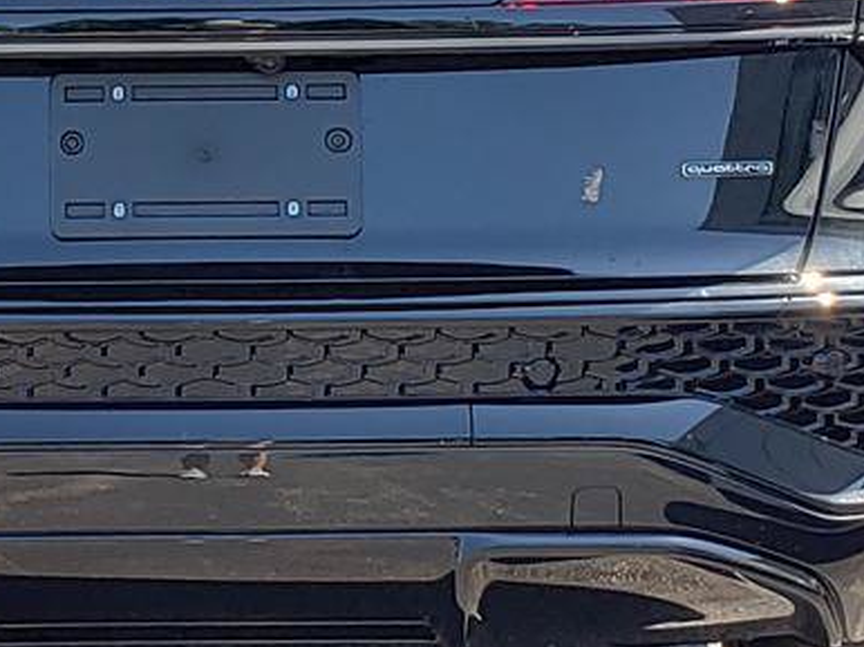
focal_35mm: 69
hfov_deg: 27.7
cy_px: 74
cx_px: 186
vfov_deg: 20.9
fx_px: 1721
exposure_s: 1/316
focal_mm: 4.3
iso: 50
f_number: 2.4
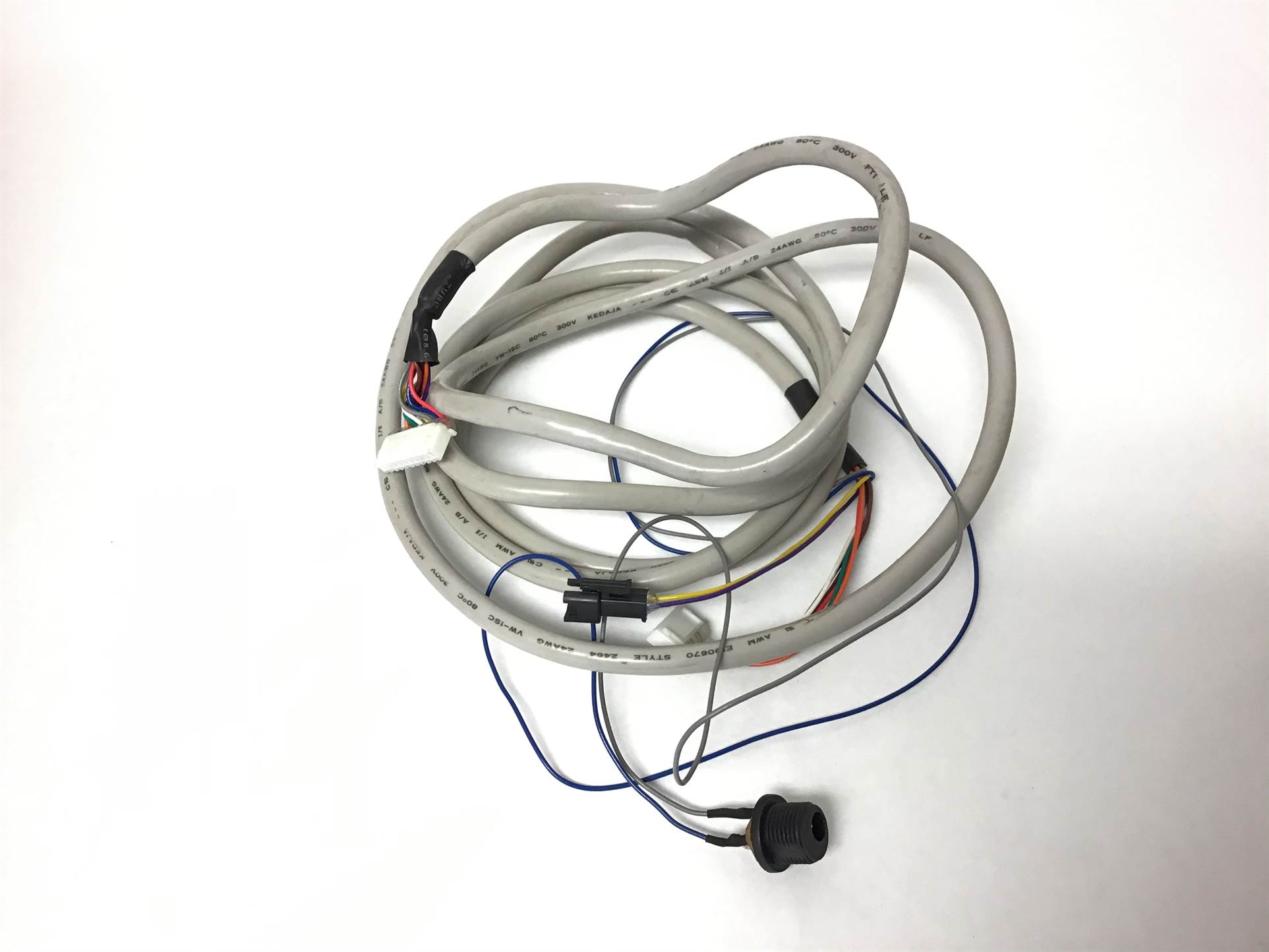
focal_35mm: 31
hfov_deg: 58.3
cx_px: 634
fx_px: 1137
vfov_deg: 45.4
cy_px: 476
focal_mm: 3.3
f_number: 2.4
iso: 50
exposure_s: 1/33
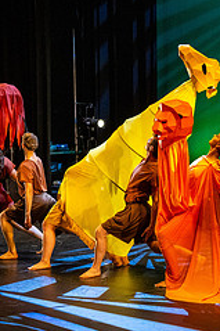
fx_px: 973
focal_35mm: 106
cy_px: 170
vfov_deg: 19.3
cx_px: 207
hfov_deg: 12.8
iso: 1250
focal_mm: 36
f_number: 2.8
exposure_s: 1/200
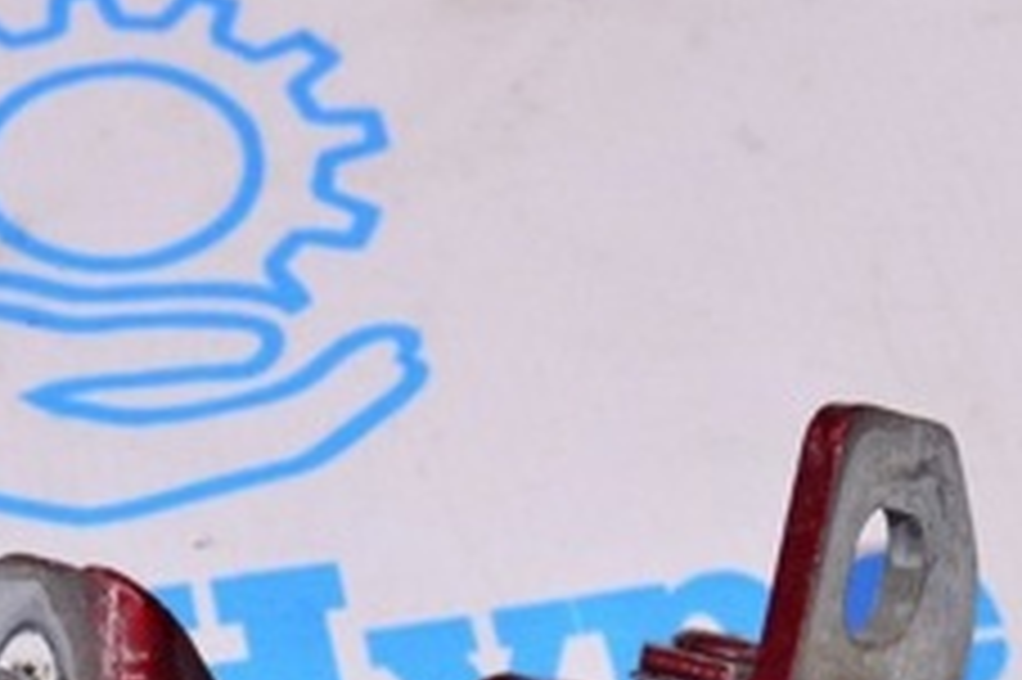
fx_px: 3472
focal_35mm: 122
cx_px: 351
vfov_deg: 11.0
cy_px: 835
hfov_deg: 16.7
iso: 1600
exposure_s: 1/160
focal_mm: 29
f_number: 8
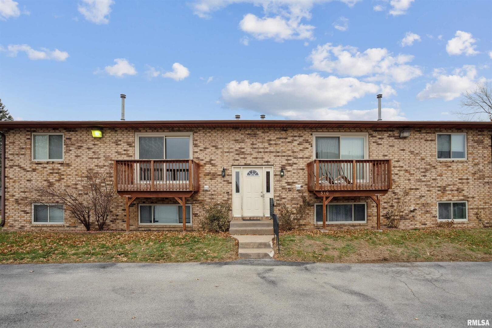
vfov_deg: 73.7
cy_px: 164
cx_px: 246
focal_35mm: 16
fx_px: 219
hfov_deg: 96.7
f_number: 9
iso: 400
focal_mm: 16
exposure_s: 1/80
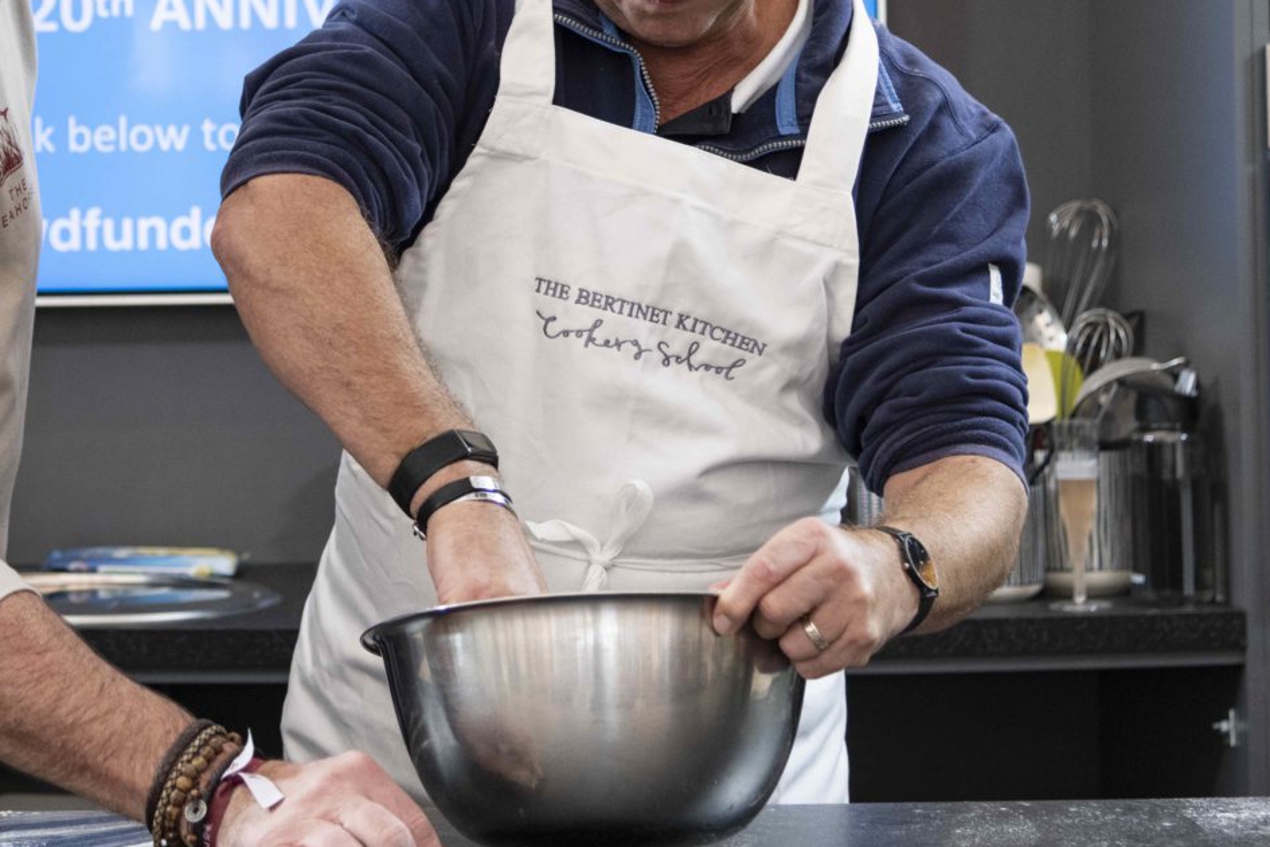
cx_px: 192
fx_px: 3669
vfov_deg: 13.1
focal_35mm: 104
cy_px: 95
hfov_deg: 19.4
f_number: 4
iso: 640
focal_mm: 48
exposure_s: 1/250
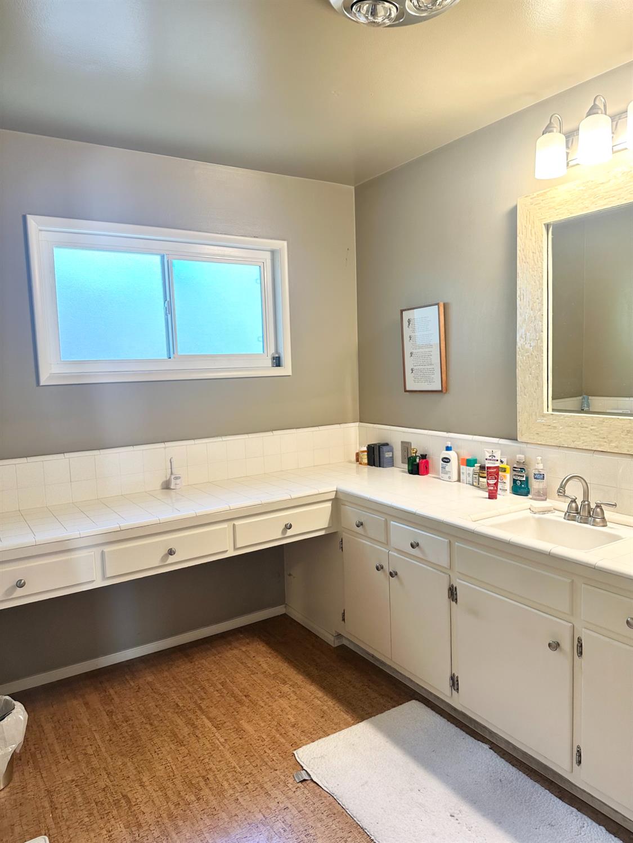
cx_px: 316
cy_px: 422
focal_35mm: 24
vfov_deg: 71.6
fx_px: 585
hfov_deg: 56.8
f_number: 1.78
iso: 125
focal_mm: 6.86
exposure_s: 1/60
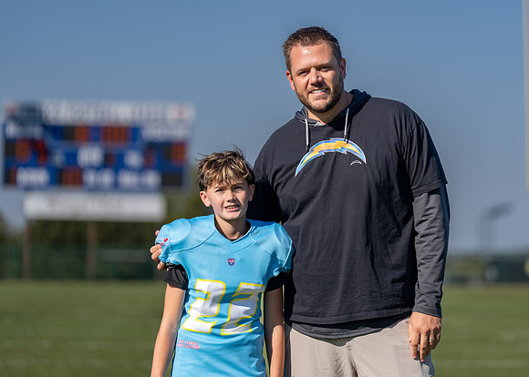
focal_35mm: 163
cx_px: 291
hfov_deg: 12.4
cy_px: 188
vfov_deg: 8.8
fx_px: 2443
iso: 100
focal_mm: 148
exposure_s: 1/2500
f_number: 2.8
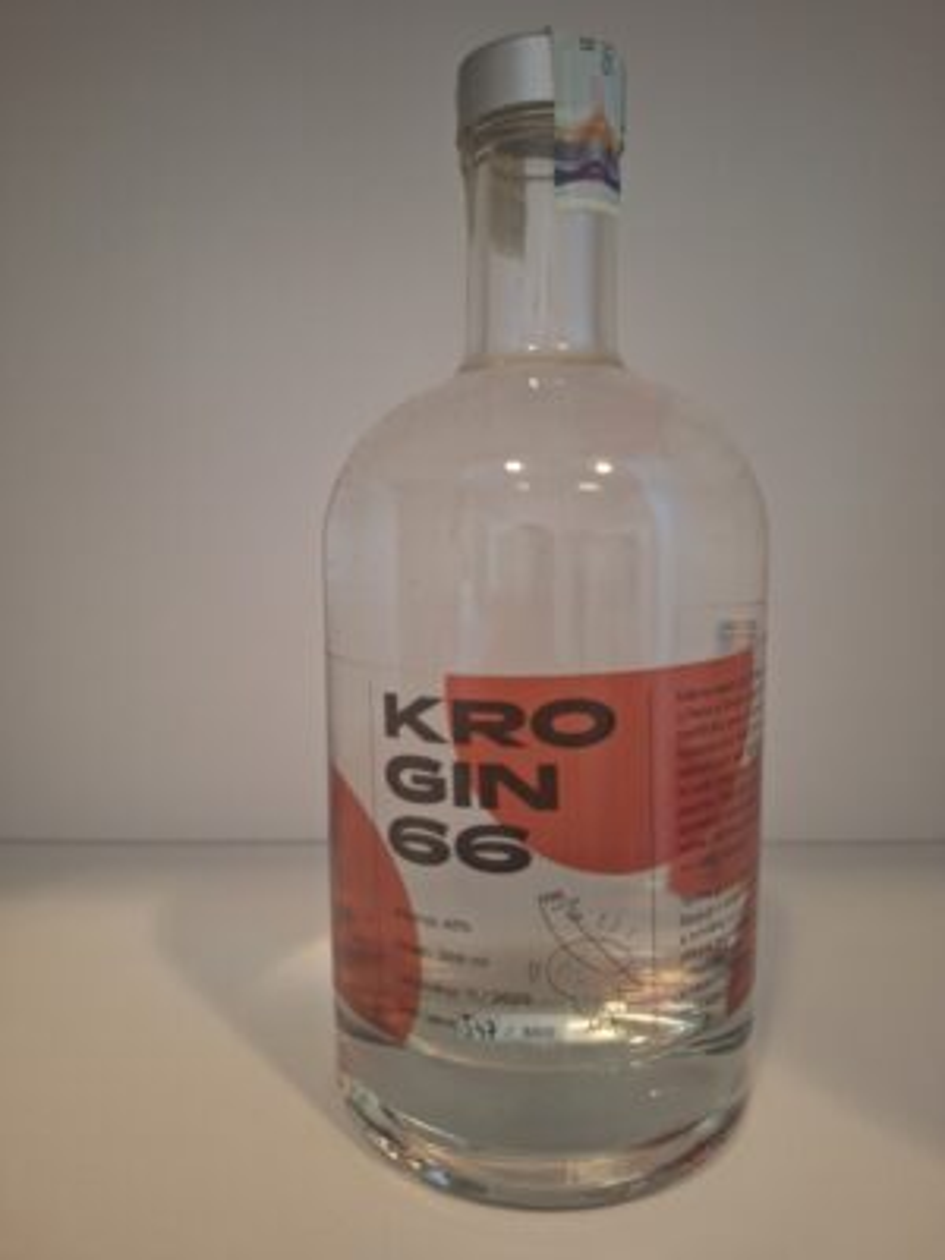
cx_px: 472
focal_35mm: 23
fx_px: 837
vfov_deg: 73.9
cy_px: 630
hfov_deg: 58.9
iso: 400
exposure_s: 1/20
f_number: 1.8
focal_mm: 5.54
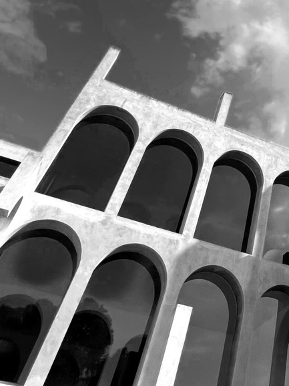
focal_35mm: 36
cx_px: 325
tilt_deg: +55.6
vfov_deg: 44.0
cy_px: 2
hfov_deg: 33.9
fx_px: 401
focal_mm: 1.57
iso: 32
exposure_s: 1/2273
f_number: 1.8
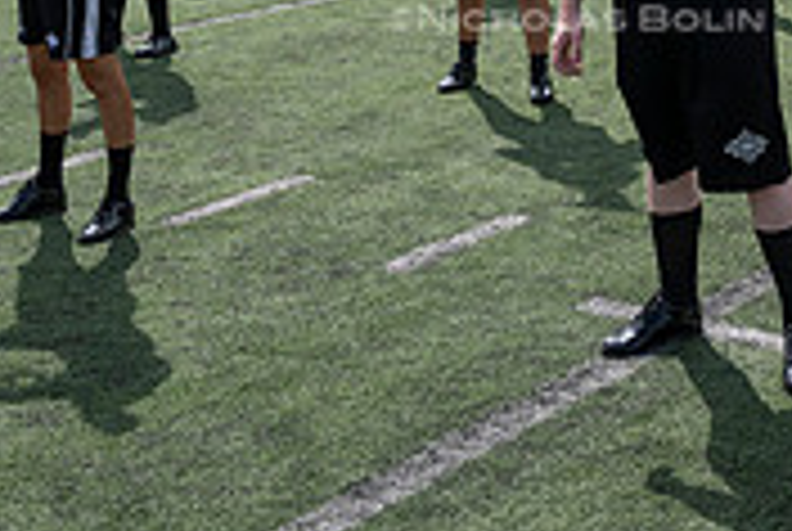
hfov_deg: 25.4
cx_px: 576
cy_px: -182
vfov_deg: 16.3
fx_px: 1741
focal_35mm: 79
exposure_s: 1/1600
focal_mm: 24
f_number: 5
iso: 200
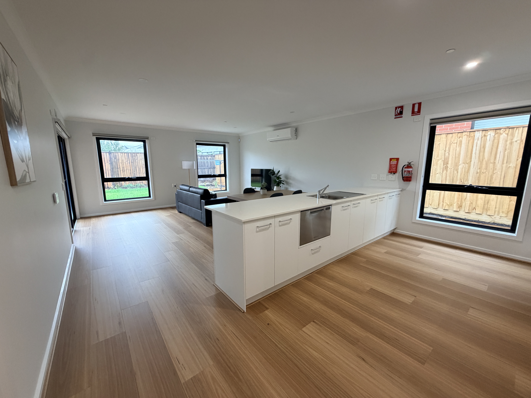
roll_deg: +0.7
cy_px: 199
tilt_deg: -8.2
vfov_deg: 85.7
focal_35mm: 14
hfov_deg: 102.1
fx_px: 215
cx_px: 266
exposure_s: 1/100
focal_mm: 2.22
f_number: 2.2
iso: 320
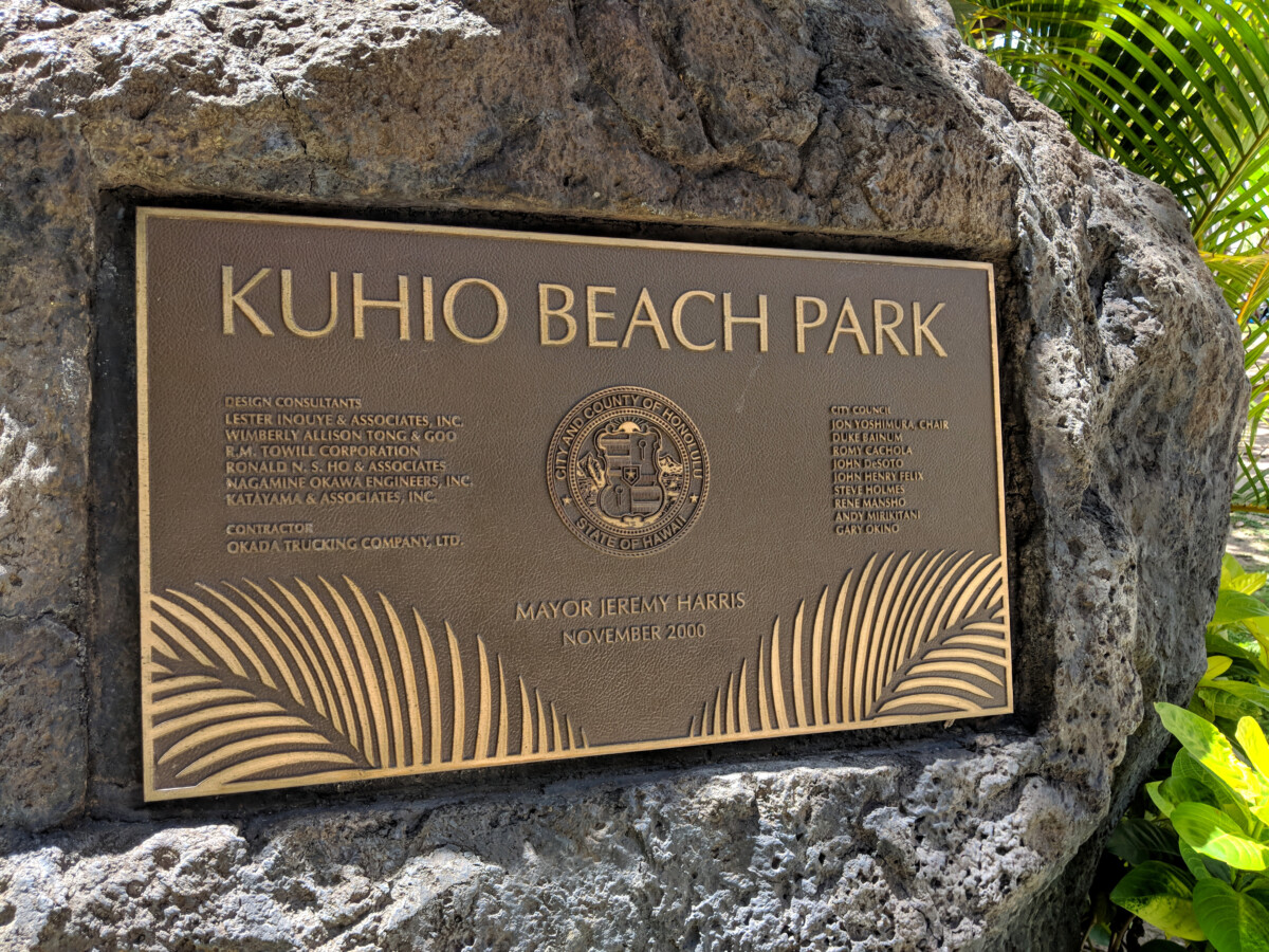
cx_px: 634
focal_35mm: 27
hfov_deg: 65.3
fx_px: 990
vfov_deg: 51.4
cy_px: 476
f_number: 1.8
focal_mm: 4.4
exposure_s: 1/709
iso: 55
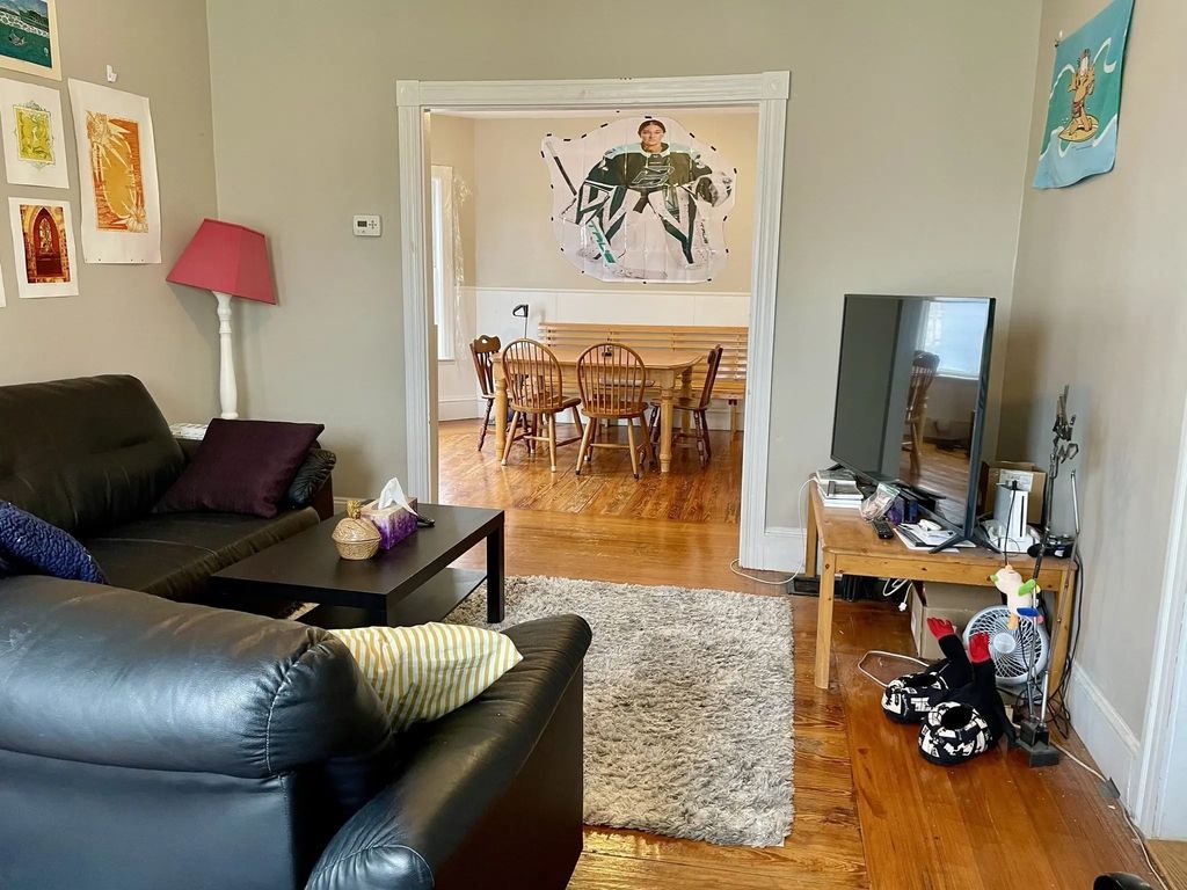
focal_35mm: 26
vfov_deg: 53.1
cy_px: 445
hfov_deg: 67.3
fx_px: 892
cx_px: 594
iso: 160
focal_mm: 4.2
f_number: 1.6
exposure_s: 1/60
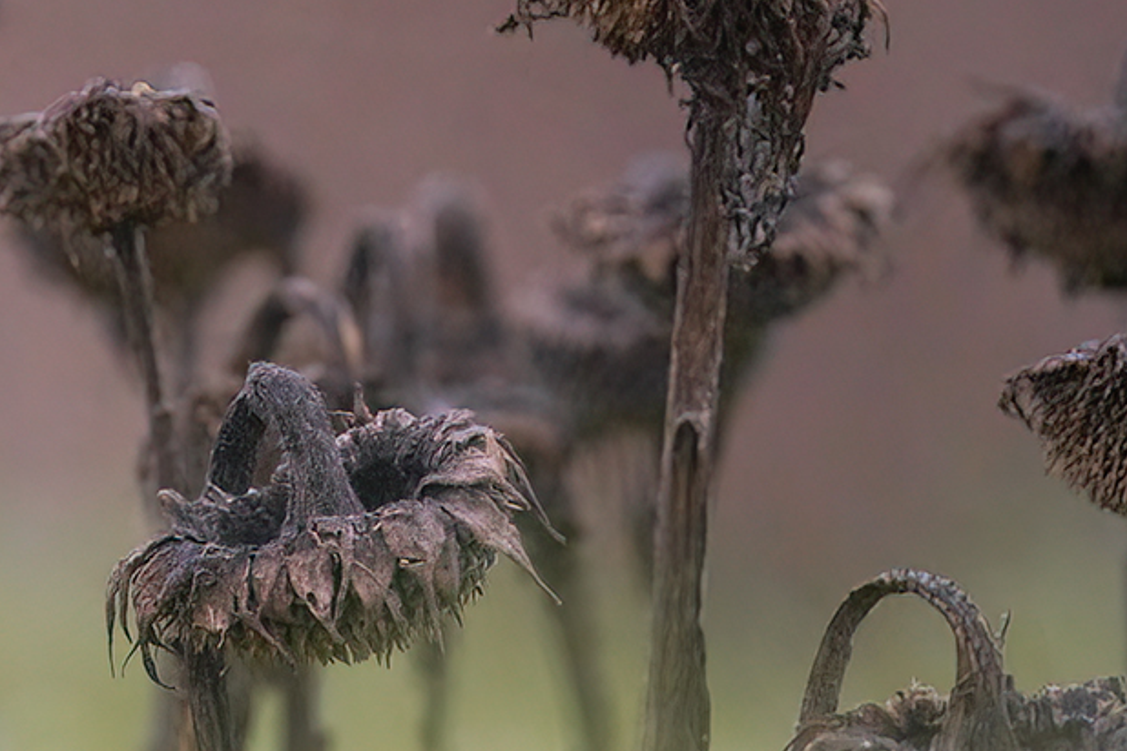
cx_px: -22
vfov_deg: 1.4
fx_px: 30395
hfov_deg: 2.1
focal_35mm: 971
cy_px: 521
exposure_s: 1/20
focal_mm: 400
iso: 8000
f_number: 6.3
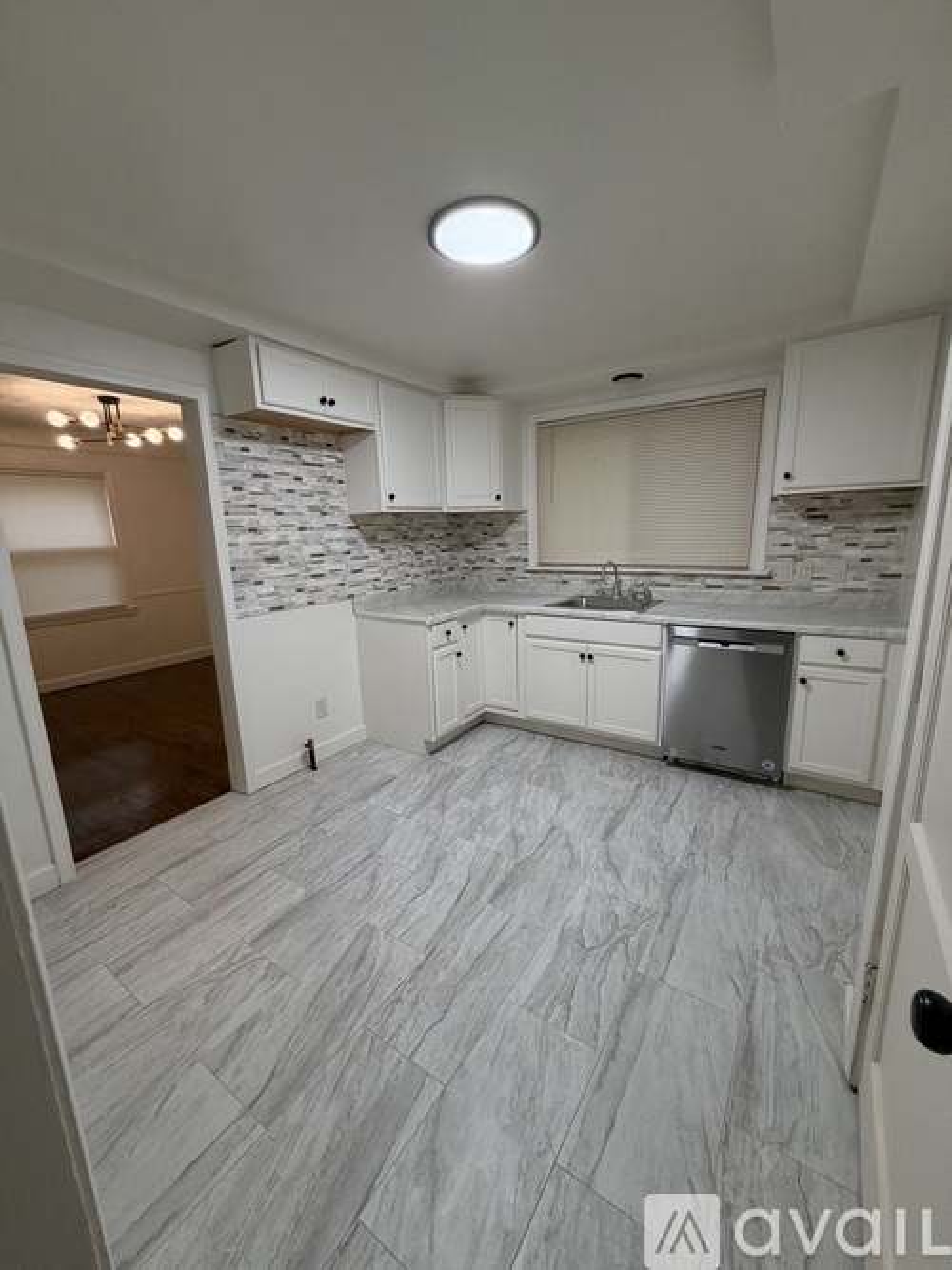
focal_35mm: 14
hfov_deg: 85.7
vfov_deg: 102.1
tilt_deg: -10.5
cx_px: 476
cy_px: 635
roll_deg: +2.1
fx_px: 514
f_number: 2.2
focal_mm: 2.22
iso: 200
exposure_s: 1/60
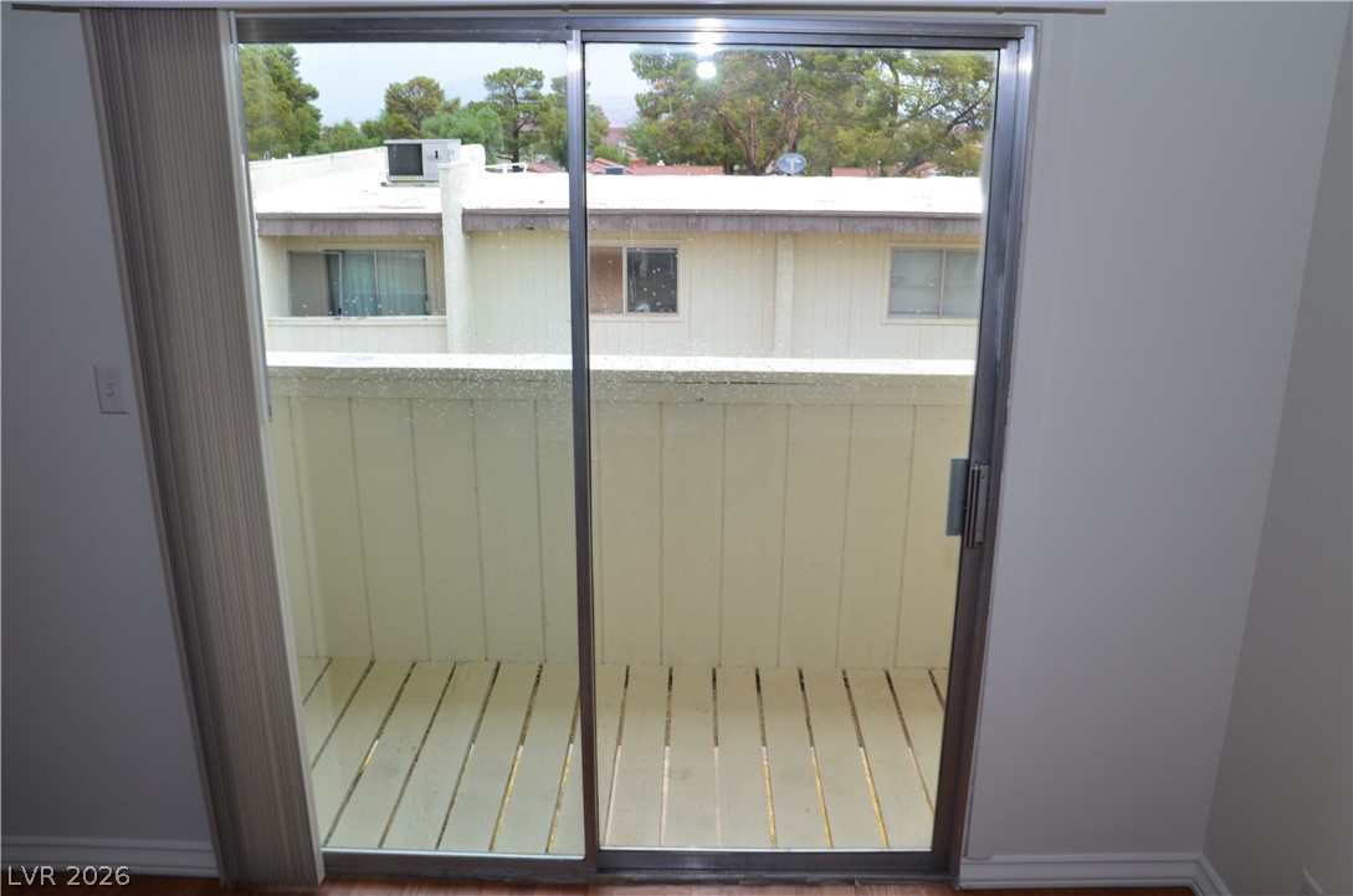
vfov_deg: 43.4
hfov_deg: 62.0
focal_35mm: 30
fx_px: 1125
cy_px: 448
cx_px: 676
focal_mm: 20
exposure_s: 1/60
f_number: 10
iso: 200
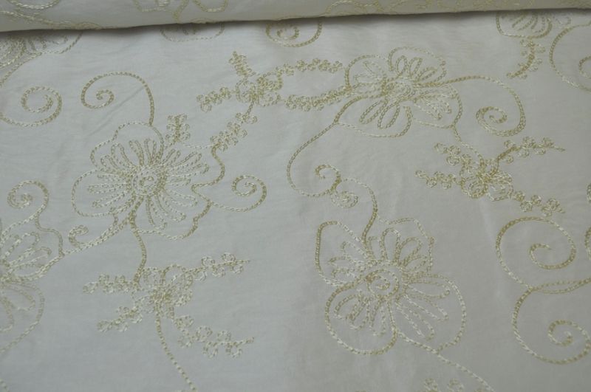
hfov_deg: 48.0
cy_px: 196
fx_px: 664
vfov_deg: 32.9
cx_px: 296
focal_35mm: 40
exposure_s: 1/125
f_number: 5.6
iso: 220
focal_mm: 27
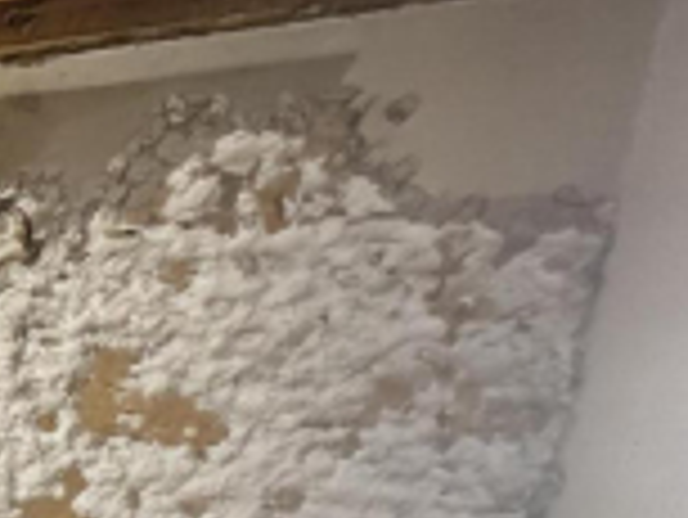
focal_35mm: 61
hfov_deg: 18.1
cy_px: 712
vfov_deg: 21.3
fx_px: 1213
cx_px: -749
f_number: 2.2
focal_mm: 2.22
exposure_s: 1/79
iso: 320
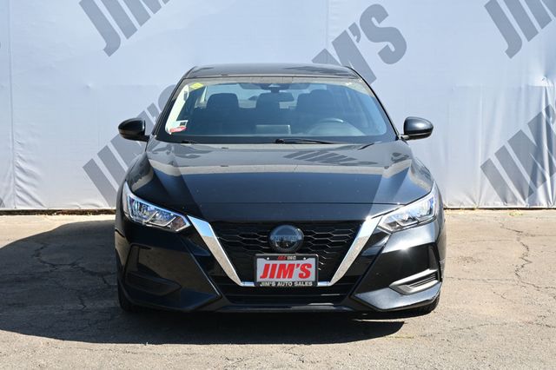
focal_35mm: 62
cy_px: 185
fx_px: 949
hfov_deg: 32.6
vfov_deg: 22.1
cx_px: 278
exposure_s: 1/250
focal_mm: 41
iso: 320
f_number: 5.6
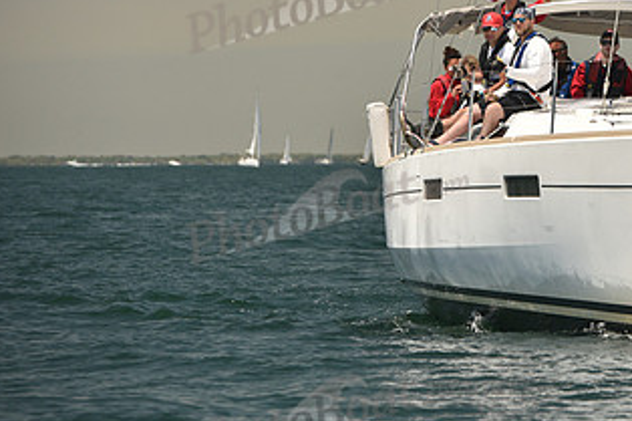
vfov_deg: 4.4
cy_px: 78
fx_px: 5509
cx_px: 576
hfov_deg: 6.6
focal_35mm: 314
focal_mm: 170
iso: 250
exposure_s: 1/800
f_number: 6.3
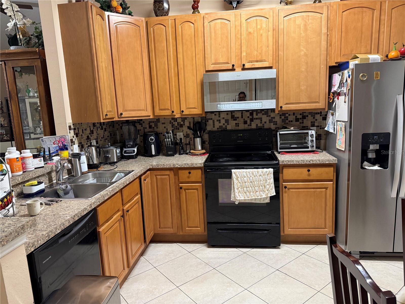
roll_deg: +2.7
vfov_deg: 56.8
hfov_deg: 71.6
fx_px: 281
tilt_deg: -9.3
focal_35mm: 24
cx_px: 202
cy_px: 152
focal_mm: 6.76
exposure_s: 1/60
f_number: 1.78
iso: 320
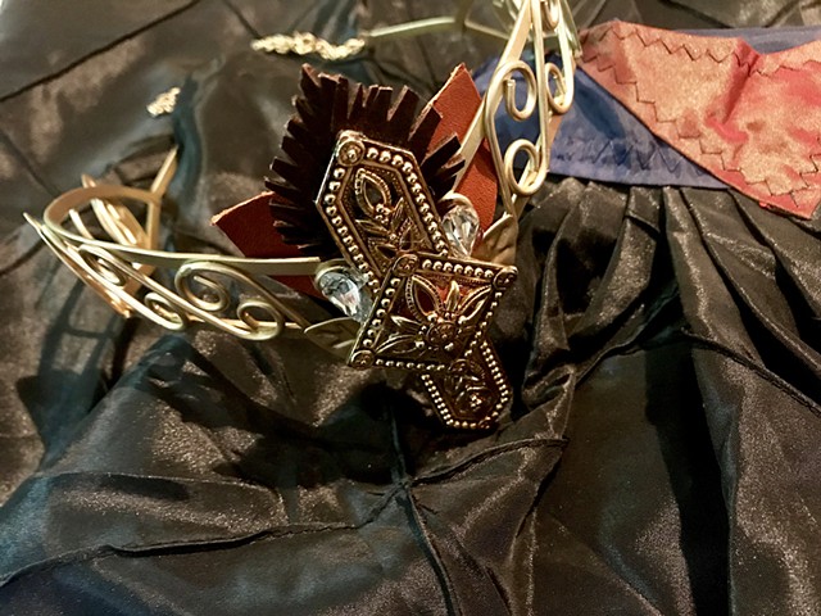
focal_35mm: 28
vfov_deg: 49.7
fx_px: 664
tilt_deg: -55.9
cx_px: 410
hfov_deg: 63.4
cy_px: 308
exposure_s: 1/4
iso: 100
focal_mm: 4
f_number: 1.8
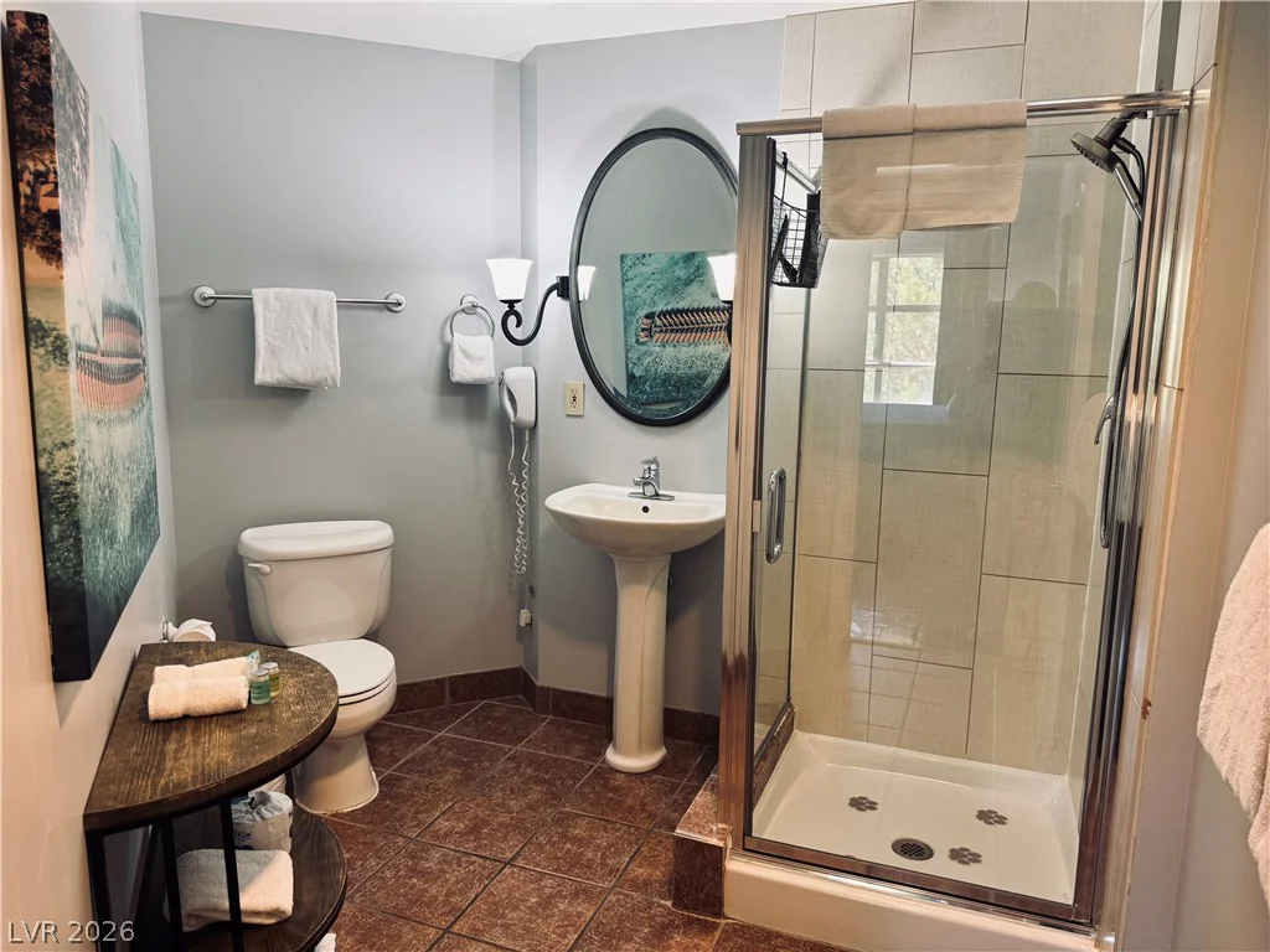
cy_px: 476
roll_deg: -1.1
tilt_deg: -9.6
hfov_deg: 71.6
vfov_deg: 56.8
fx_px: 881
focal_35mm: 24
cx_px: 635
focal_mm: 6.76
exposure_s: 1/60
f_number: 1.78
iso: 160
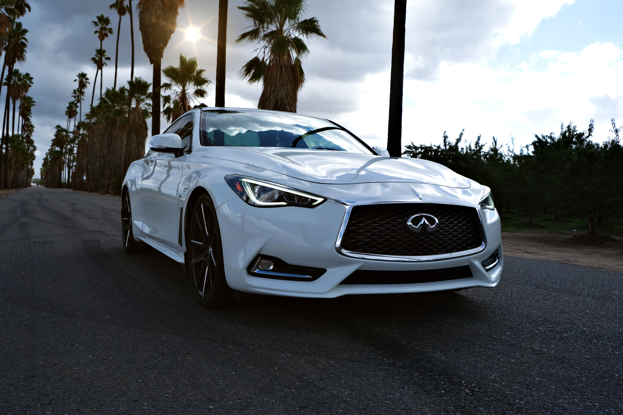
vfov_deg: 41.1
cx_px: 312
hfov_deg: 58.7
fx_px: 554
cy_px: 208
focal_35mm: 32
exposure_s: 1/500
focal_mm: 21.4
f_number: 6.4
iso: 125
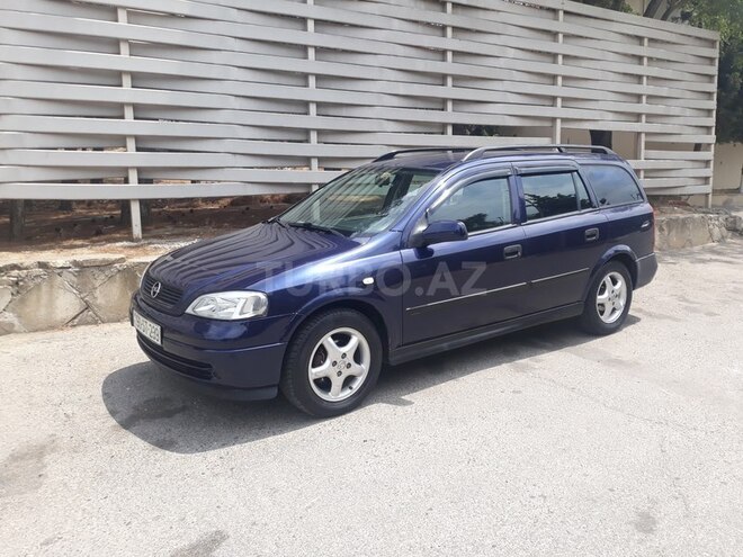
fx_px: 580
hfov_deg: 65.3
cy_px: 278
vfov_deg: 51.4
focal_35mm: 27
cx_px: 372
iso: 40
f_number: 1.7
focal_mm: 3.71
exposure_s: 1/1153
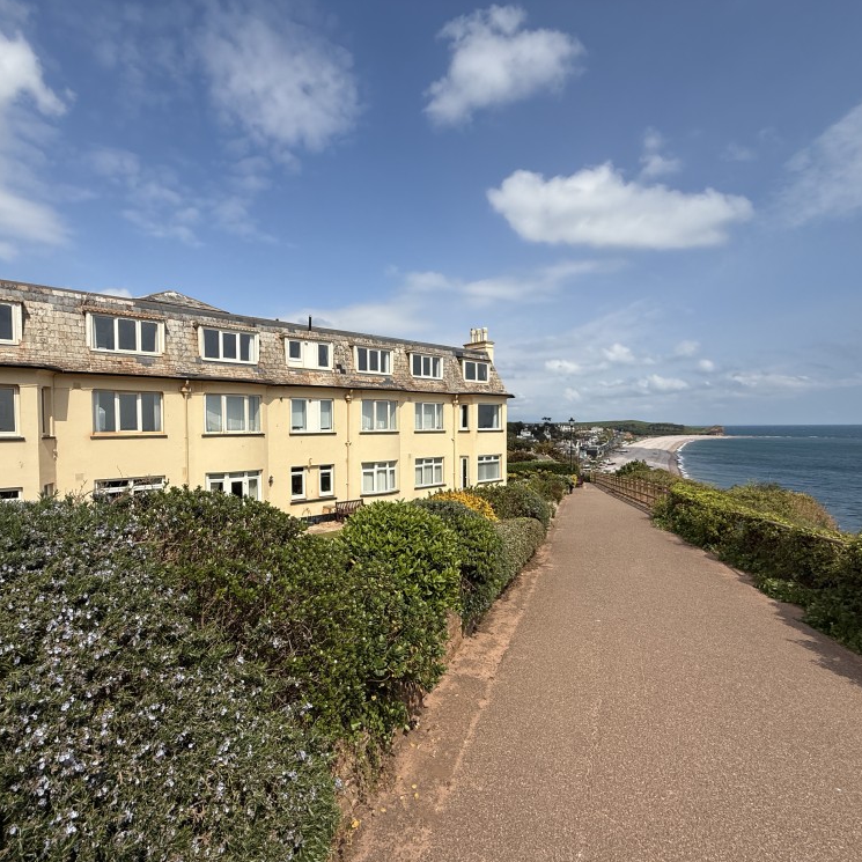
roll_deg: +0.0
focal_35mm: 17
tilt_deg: -1.7
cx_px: 386
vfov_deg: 84.0
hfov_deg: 83.7
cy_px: 441
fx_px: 479
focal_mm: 2.22
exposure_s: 1/4425
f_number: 2.2
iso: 50
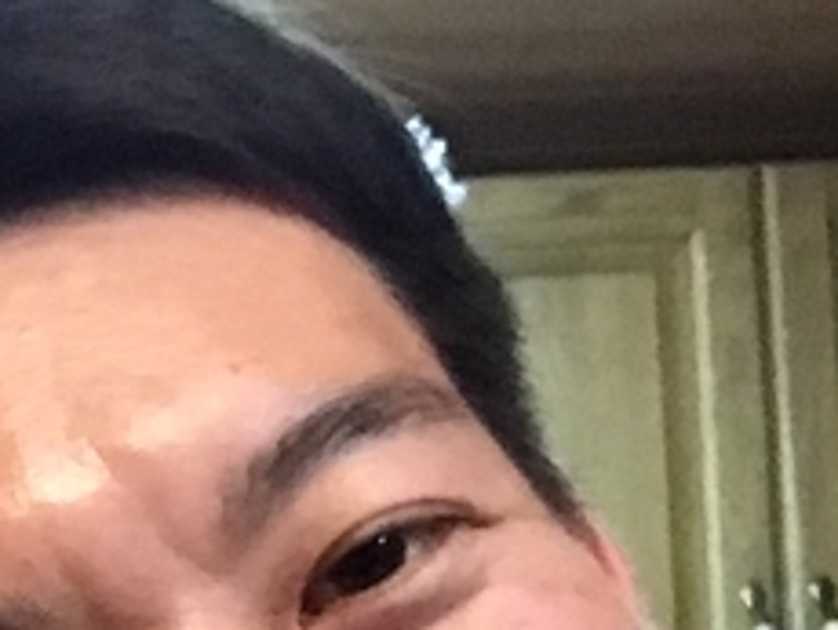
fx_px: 4047
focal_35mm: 167
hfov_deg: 11.3
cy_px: 1442
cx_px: -423
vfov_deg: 8.3
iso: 200
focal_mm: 2.87
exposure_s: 1/30
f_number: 2.2
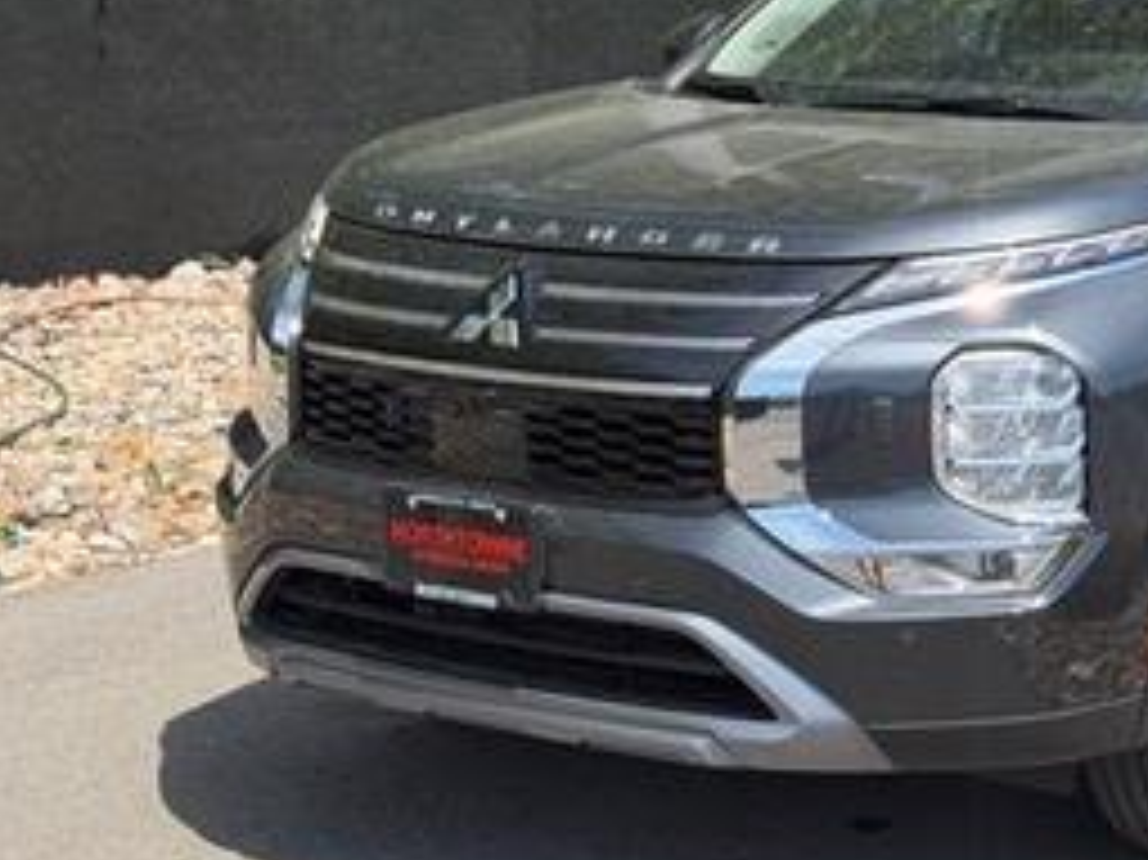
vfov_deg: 15.5
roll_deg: -2.2
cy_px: 311
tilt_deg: -7.1
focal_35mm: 95
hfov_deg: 20.3
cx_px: 1017
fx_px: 3149
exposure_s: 1/2273
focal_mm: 6.76
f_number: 1.78
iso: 80
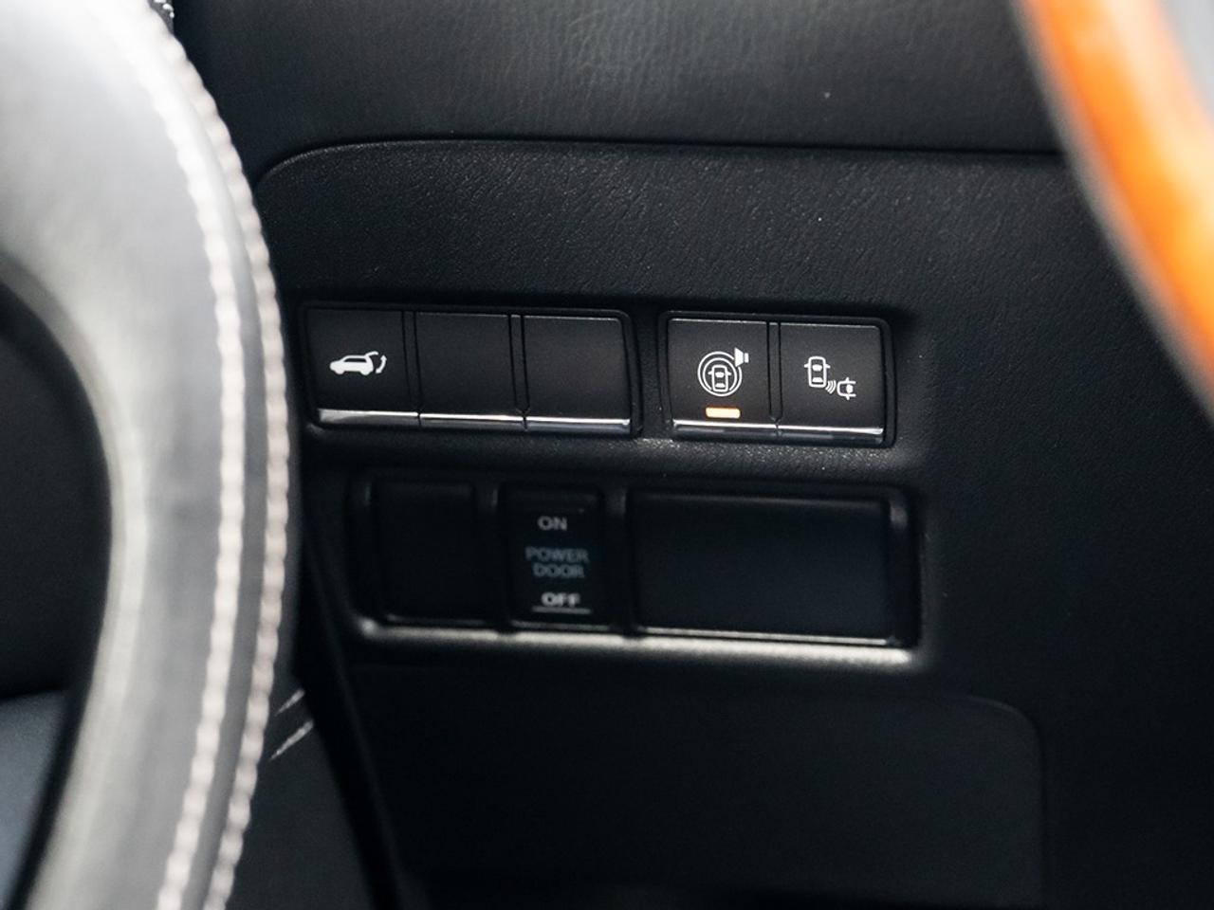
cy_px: 366
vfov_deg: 12.6
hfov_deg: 16.7
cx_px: 605
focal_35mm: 118
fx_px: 4123
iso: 4000
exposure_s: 1/60
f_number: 4
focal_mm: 60
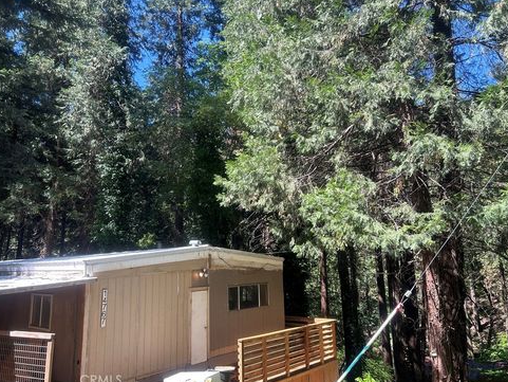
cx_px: 253
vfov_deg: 51.4
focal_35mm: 27
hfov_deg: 65.3
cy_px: 189
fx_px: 396
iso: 50
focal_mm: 5.7
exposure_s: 1/666
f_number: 1.5
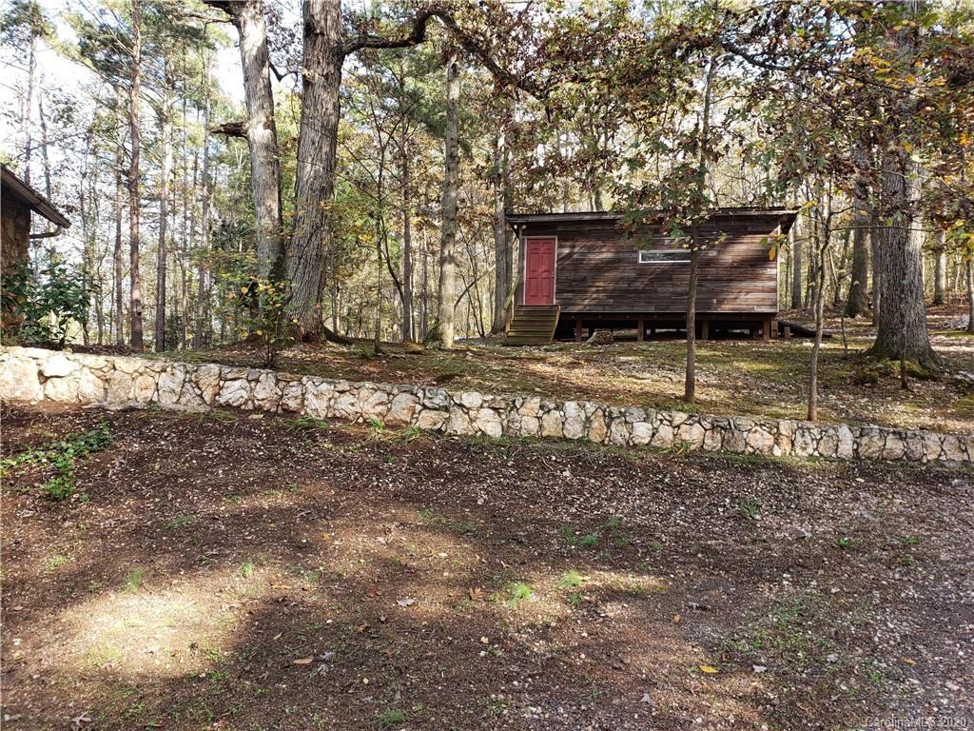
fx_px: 732
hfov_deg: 67.3
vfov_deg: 53.1
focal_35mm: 26
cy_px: 366
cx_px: 487
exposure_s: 1/120
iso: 50
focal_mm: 4.3
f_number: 2.4
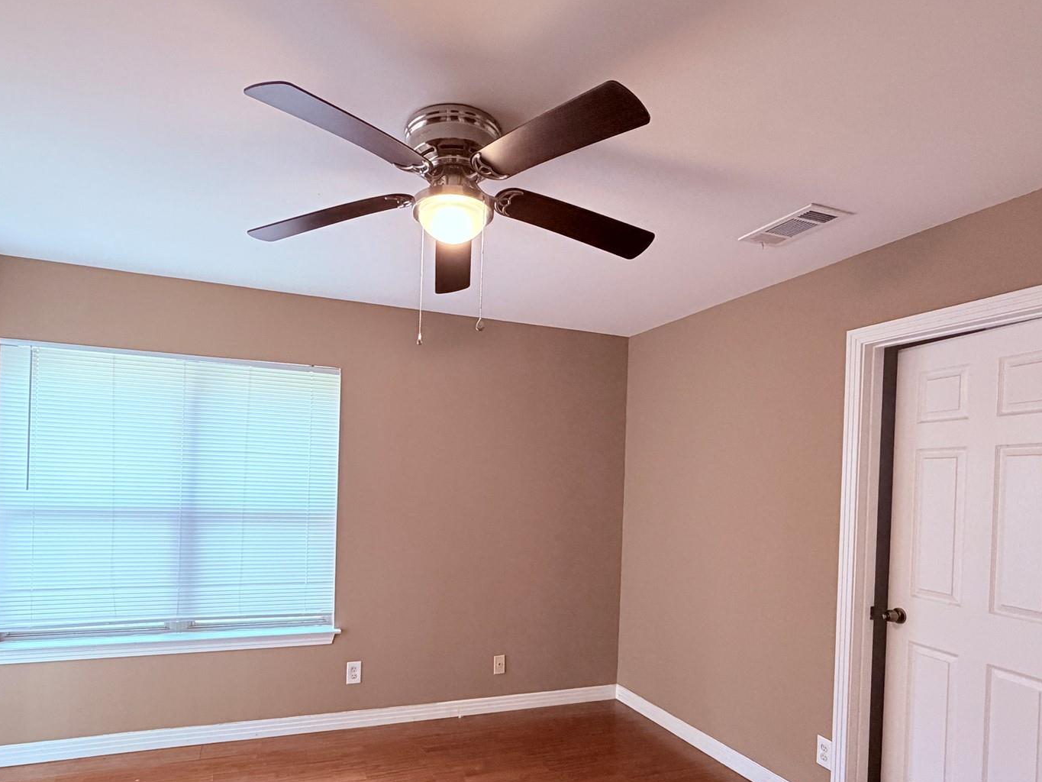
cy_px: 486
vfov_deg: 62.6
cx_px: 494
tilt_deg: -1.4
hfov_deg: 78.9
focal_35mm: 21
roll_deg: -1.6
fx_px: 632
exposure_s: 1/60
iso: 250
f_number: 2.2
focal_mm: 2.22
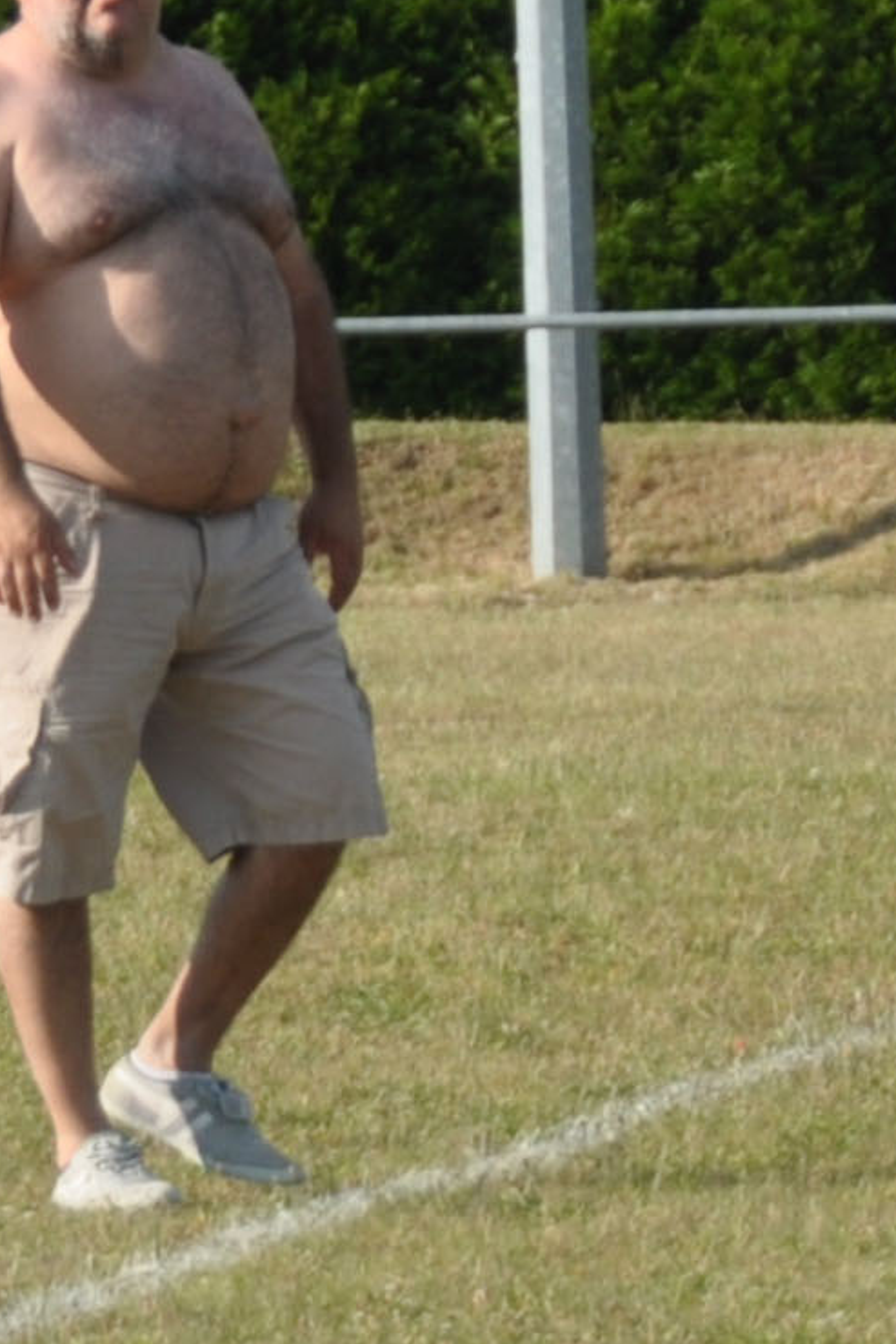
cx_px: 51
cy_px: 416
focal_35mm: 487
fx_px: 18171
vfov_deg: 4.2
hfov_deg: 2.8
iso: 200
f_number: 4.8
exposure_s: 1/1000
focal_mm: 56
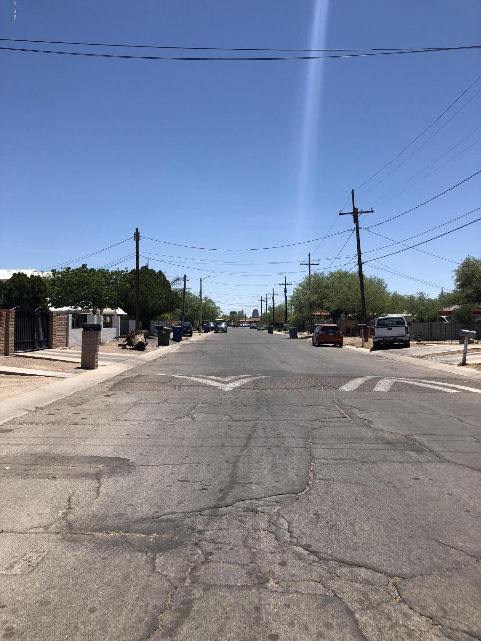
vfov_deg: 63.4
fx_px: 519
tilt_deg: +1.7
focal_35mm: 28
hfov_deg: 49.7
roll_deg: -0.3
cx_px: 240
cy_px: 320
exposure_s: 1/2525
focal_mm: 3.99
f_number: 1.8
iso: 20
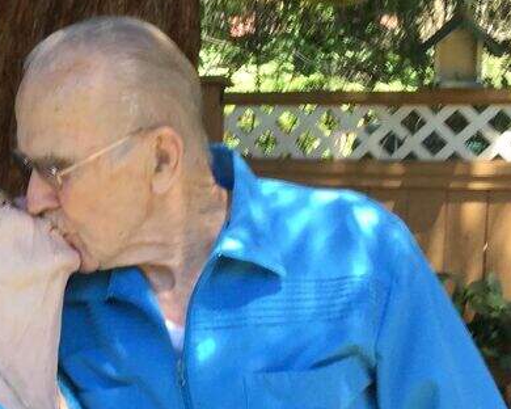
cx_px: -41
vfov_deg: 16.5
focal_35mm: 93
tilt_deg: -1.9
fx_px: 1406
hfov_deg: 19.8
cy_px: 244
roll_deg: -2.3
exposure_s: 1/120
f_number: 2.4
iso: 40
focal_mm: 3.3
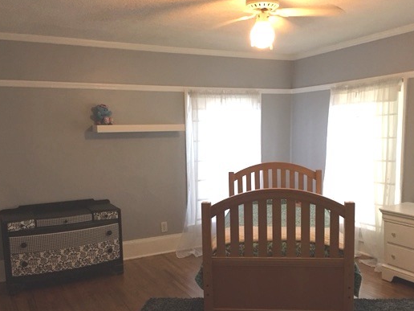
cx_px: 232
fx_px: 431
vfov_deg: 39.5
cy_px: 188
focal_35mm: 36
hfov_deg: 51.2
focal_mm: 4.15
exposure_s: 1/30
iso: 160
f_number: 2.2
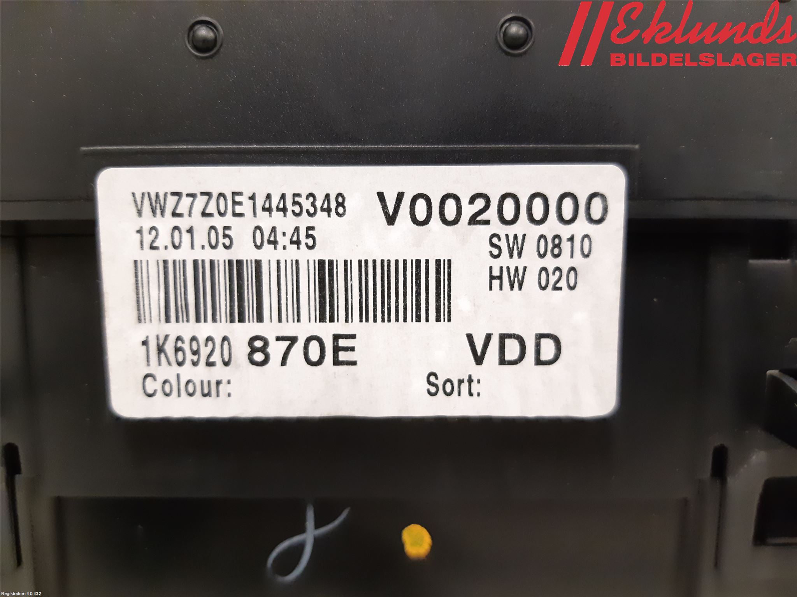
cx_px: 398
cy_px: 298
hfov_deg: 67.3
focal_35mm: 26
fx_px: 599
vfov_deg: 53.1
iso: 250
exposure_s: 1/33
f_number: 1.7
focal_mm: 3.93
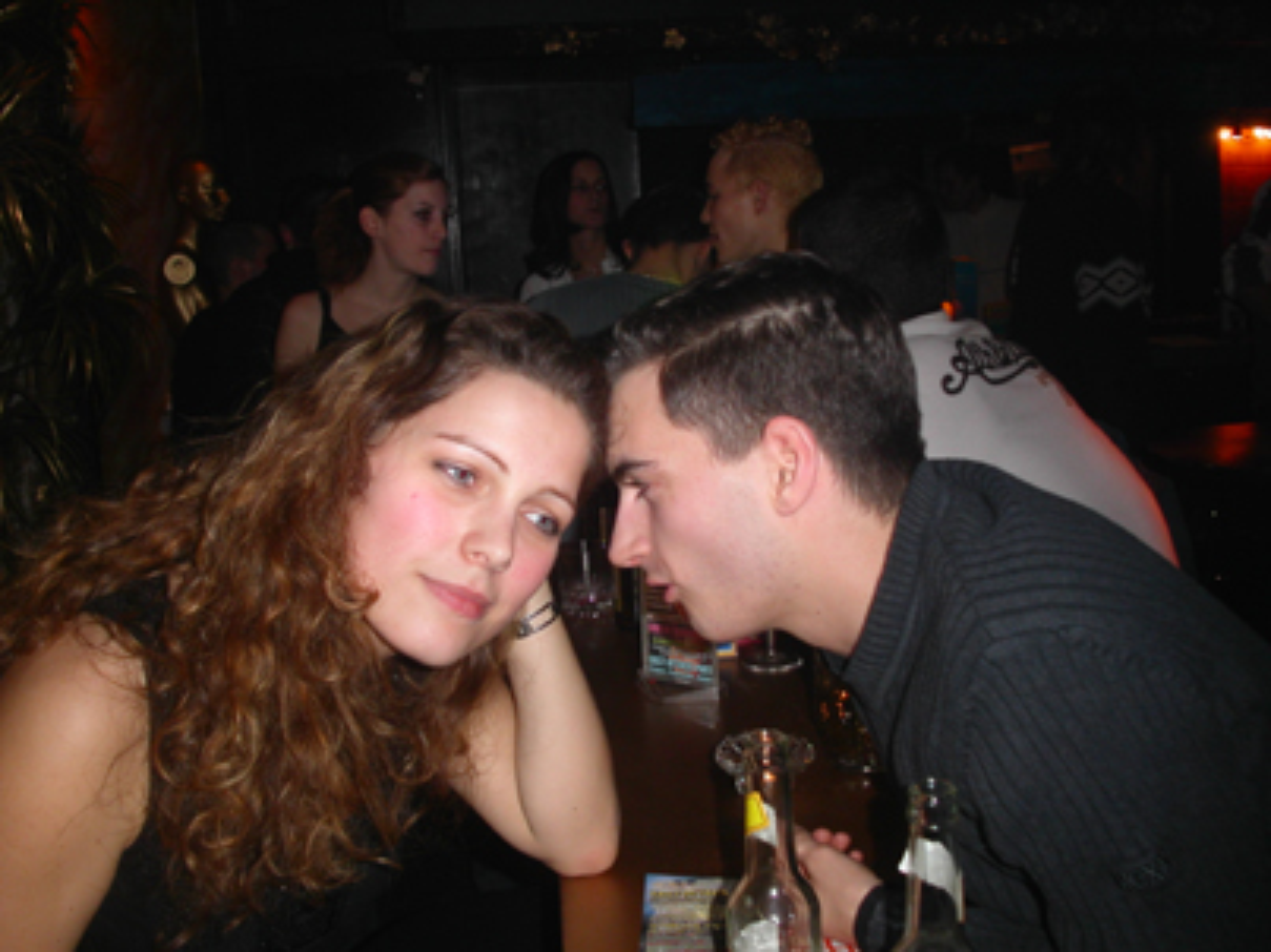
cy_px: 476
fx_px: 1395
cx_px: 636
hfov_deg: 49.0
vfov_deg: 37.7
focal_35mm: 38
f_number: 2.8
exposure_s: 1/30
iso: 100
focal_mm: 7.8
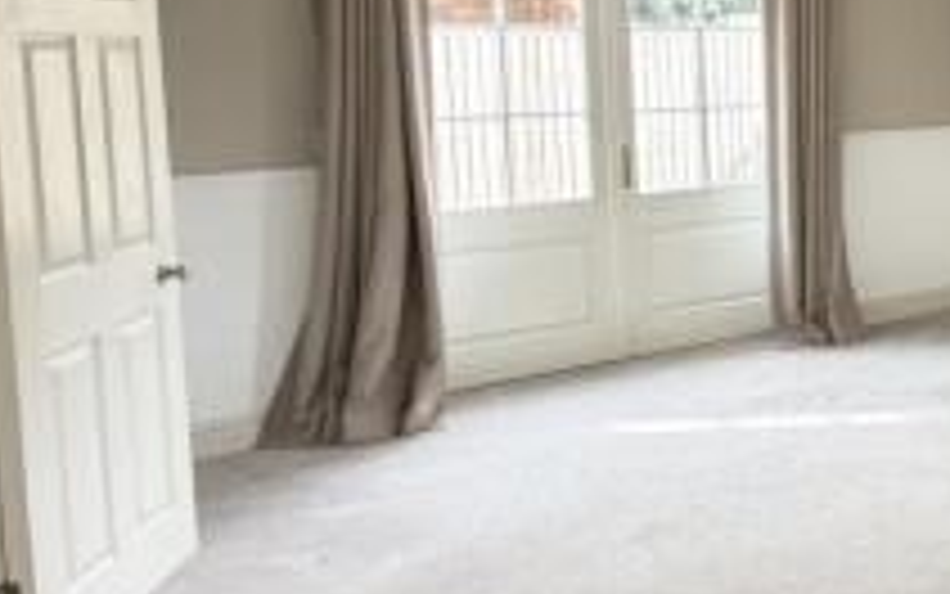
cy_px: 119
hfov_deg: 34.0
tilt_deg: -4.6
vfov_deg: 30.5
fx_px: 1062
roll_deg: +0.5
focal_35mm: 41
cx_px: 1245
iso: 320
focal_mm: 2.22
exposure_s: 1/102
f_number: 2.2
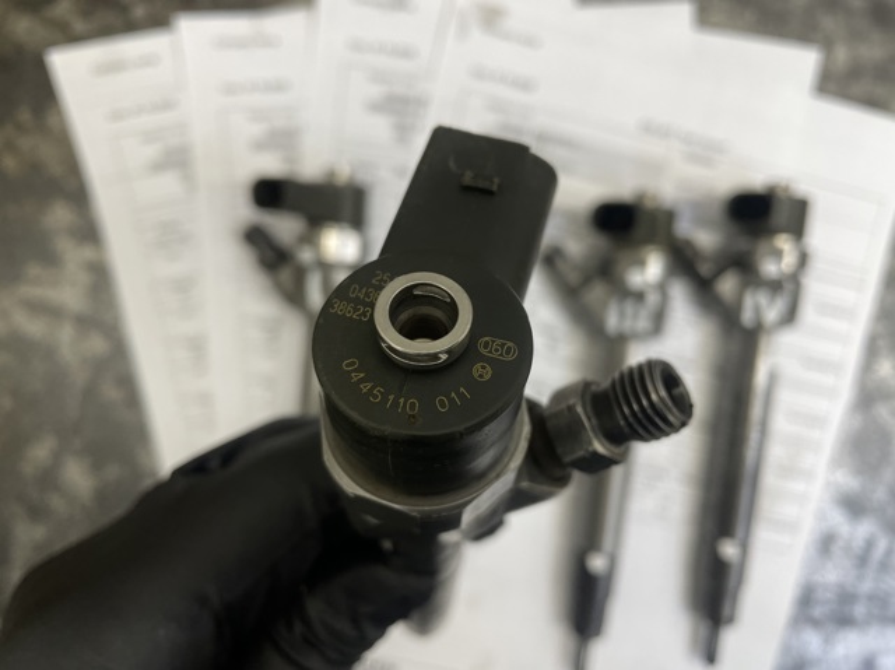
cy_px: 335
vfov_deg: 53.0
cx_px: 448
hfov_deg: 67.3
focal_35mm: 26
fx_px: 672
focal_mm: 4.2
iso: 64
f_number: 1.6
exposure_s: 1/121
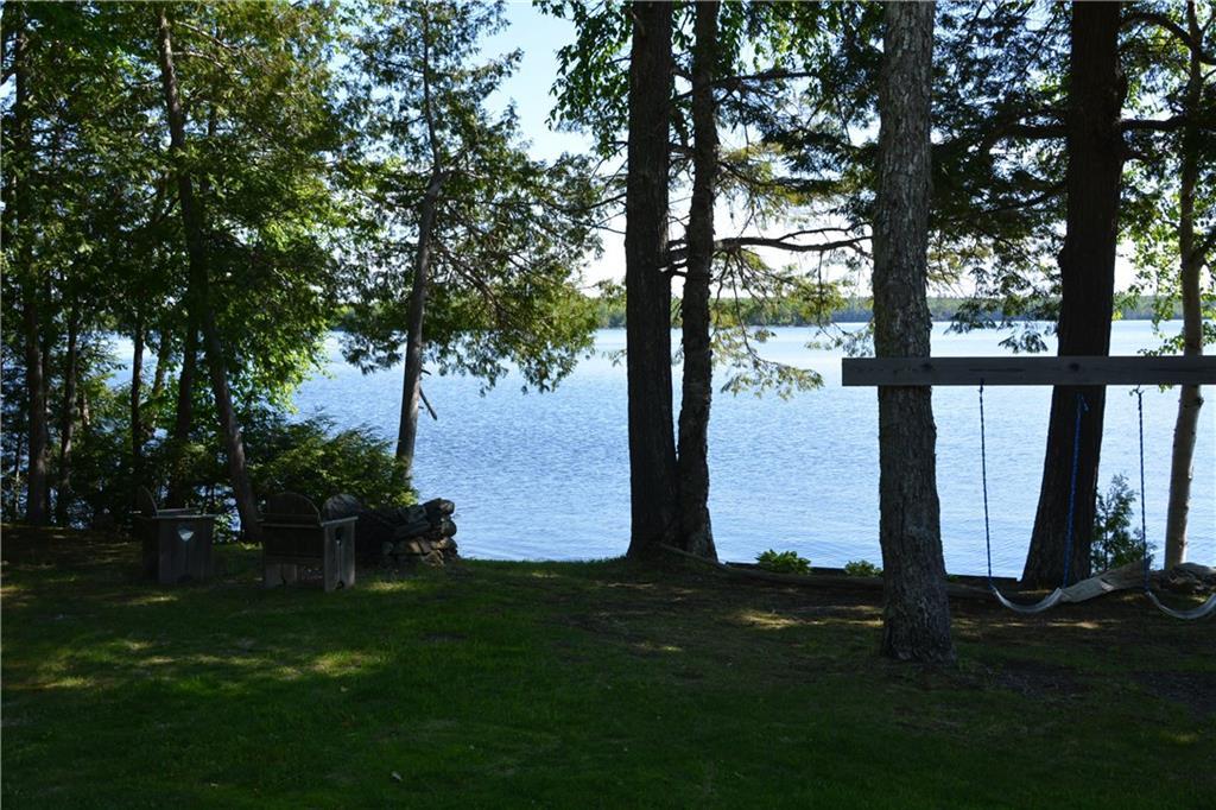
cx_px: 608
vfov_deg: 36.8
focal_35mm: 36
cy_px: 405
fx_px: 1216
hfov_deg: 53.1
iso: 200
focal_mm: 24
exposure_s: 1/250
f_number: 8
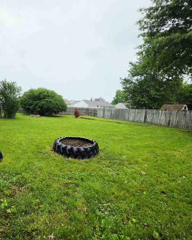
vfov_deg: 89.7
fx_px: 121
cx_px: 66
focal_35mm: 17
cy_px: 120
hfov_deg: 74.9
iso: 32
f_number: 1.9
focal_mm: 2.2
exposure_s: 1/603
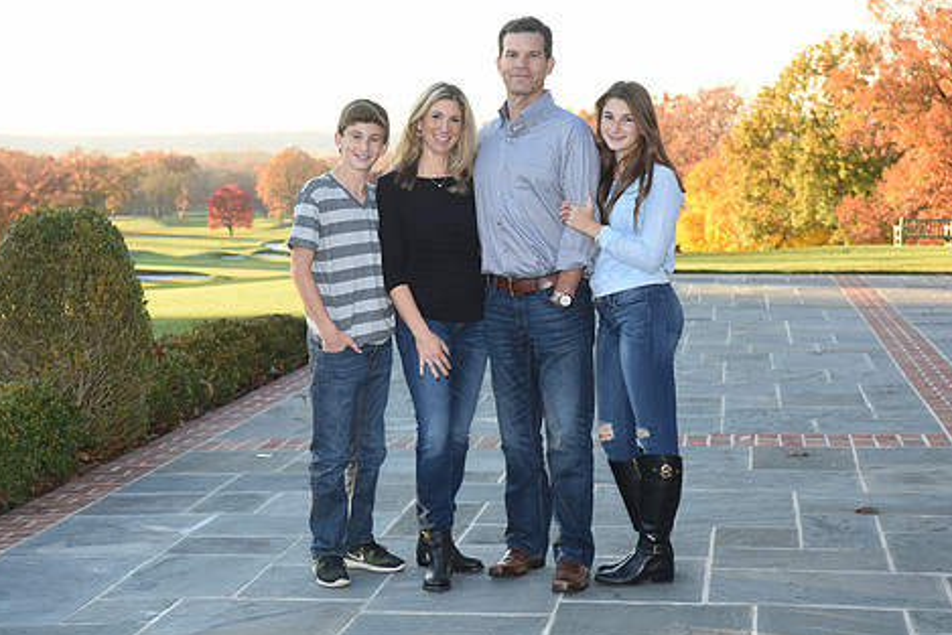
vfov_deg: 20.0
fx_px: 1799
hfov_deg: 29.6
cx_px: 469
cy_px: 291
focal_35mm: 68
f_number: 5.6
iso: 640
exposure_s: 1/250
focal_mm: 55
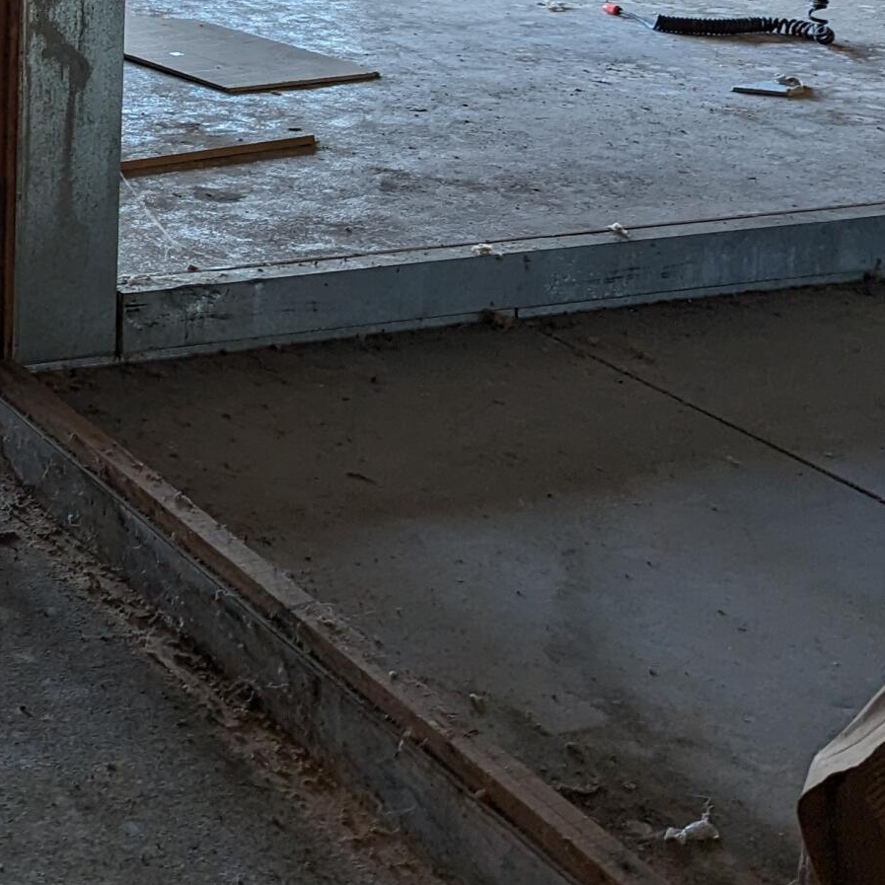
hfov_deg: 21.6
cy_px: -36
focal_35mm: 71
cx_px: -315
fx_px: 2054
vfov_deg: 23.2
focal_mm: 6.81
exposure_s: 1/54.4
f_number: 1.85
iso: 177
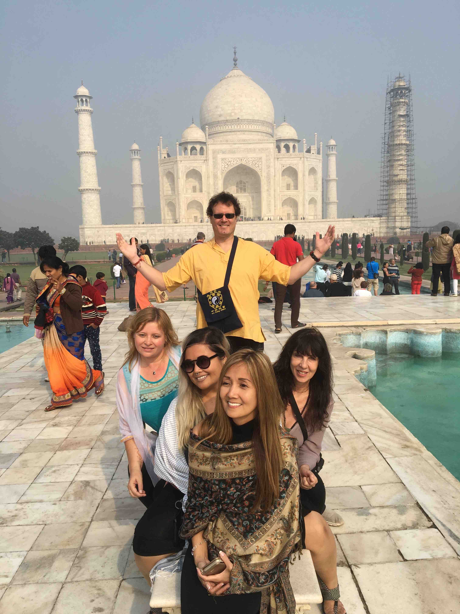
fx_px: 514
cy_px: 307
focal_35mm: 29
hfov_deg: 48.2
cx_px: 230
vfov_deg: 61.7
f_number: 2.2
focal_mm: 4.15
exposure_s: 1/1972
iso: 25
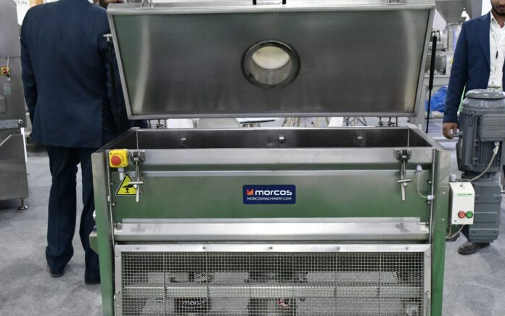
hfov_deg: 44.4
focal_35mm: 45
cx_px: 260
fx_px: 619
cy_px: 185
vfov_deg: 28.5
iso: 10000
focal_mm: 27
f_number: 8
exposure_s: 1/320
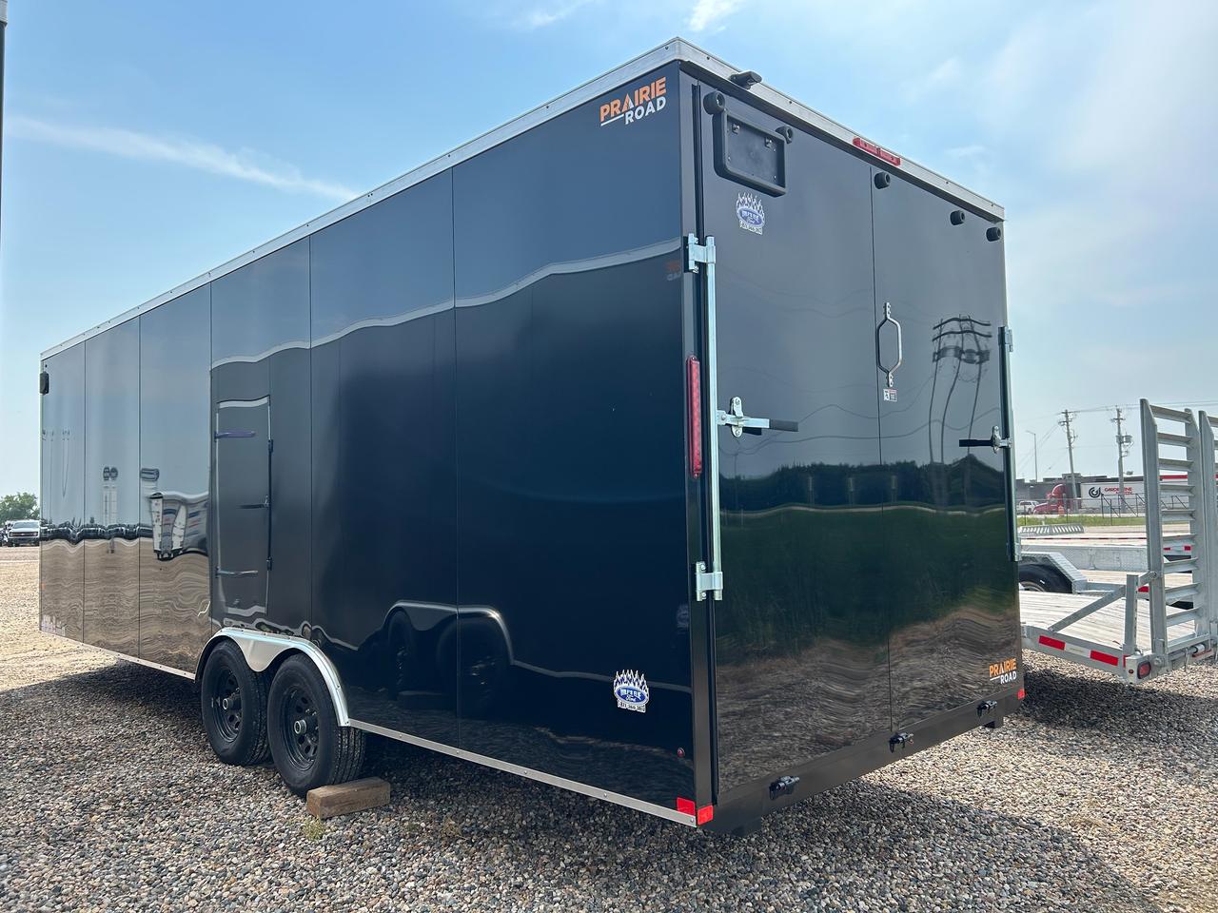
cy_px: 456
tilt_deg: +4.2
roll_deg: +1.6
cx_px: 609
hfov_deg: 67.3
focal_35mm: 26
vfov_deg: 53.1
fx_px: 915
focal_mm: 5.7
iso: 50
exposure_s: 1/2404
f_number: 1.5
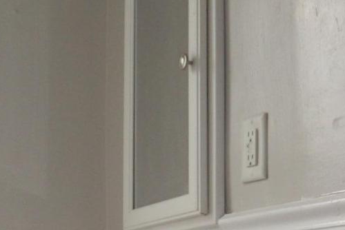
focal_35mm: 83
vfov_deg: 15.6
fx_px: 796
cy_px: 308
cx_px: 249
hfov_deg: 24.3
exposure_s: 1/60
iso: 100
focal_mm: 4.9
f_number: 3.3
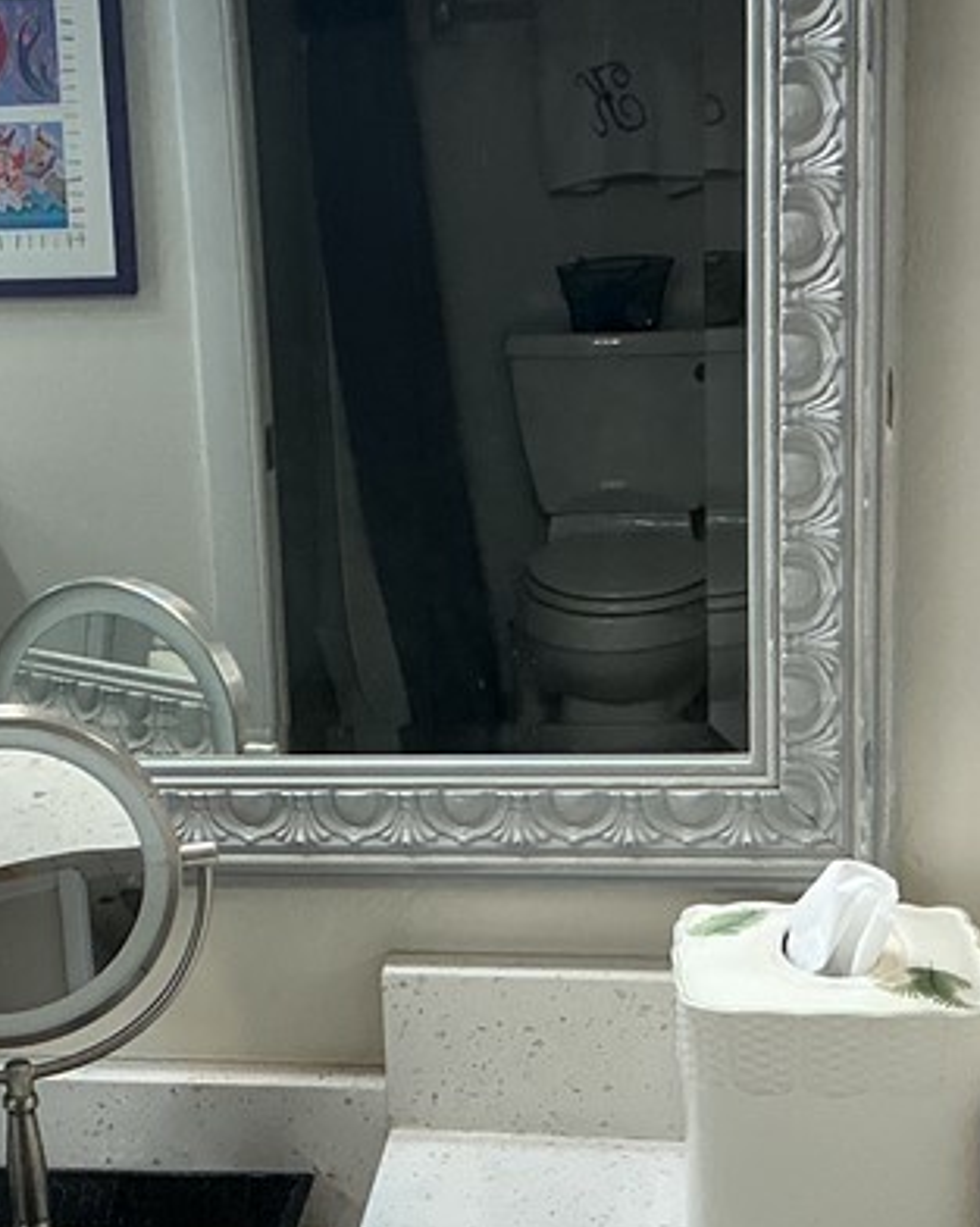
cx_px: 138
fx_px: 2686
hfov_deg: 20.3
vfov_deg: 25.7
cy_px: 742
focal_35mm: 74
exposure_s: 1/120
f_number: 1.8
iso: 50
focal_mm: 3
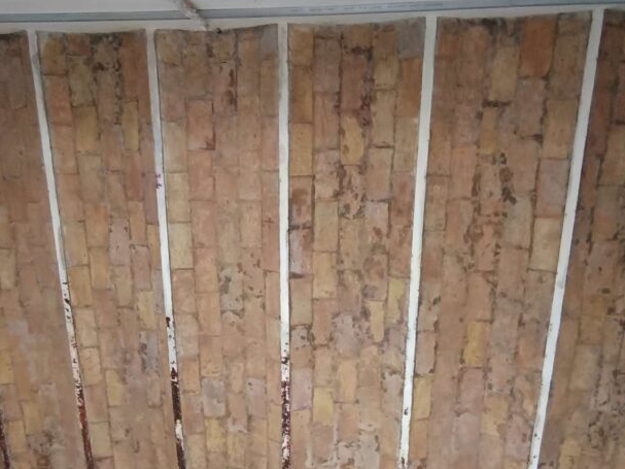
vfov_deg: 51.0
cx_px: 311
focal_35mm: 27
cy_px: 281
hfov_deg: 65.3
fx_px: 487
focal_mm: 1.65
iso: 741
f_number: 2.2
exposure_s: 1/20
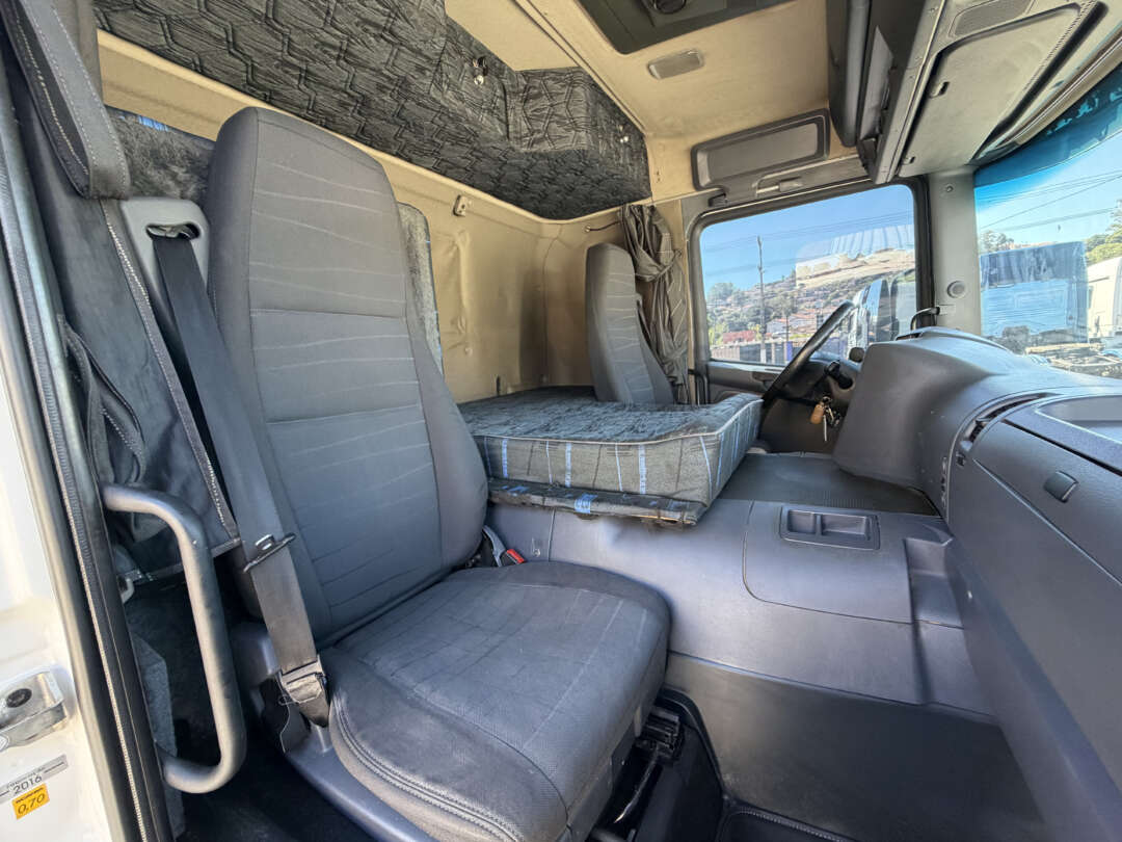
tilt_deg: -8.0
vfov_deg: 85.7
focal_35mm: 14
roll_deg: +5.0
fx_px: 454
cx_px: 561
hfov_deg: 102.1
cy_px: 421
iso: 320
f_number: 2.2
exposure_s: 1/121
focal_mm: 2.22
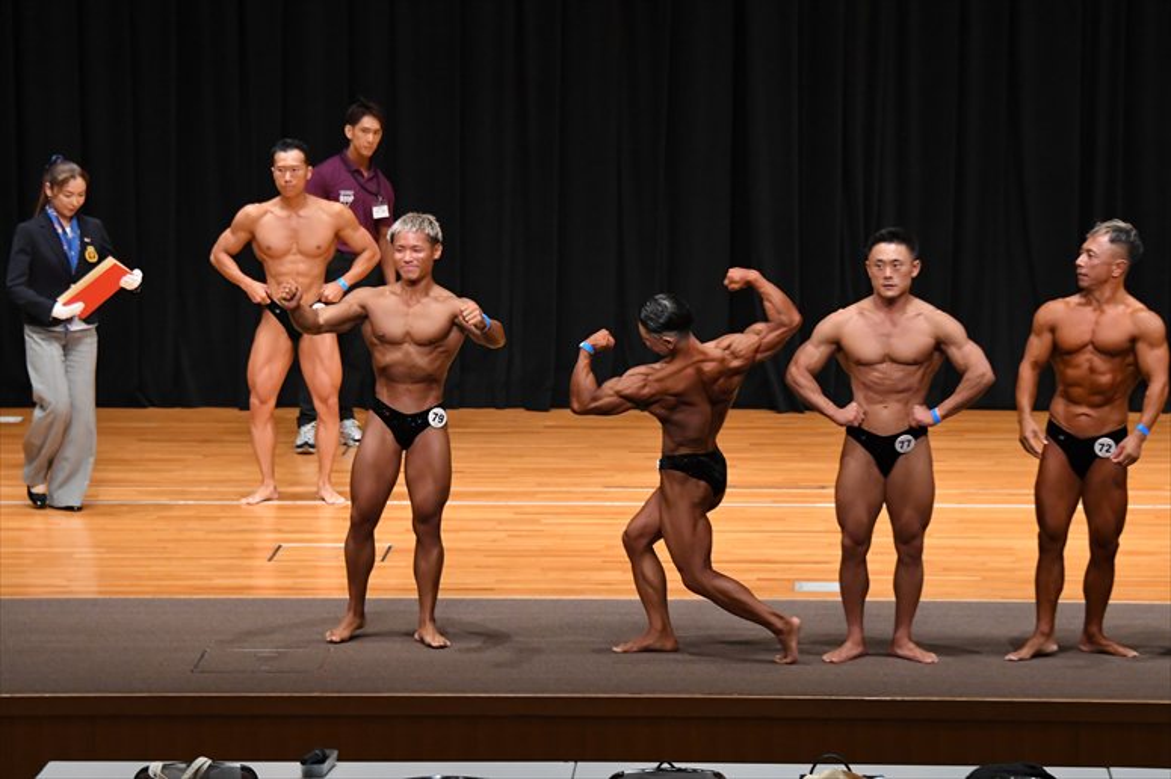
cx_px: 586
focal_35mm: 138
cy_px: 390
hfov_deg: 14.9
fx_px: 4487
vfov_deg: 9.9
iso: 4000
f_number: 5.6
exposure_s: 1/400
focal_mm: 92
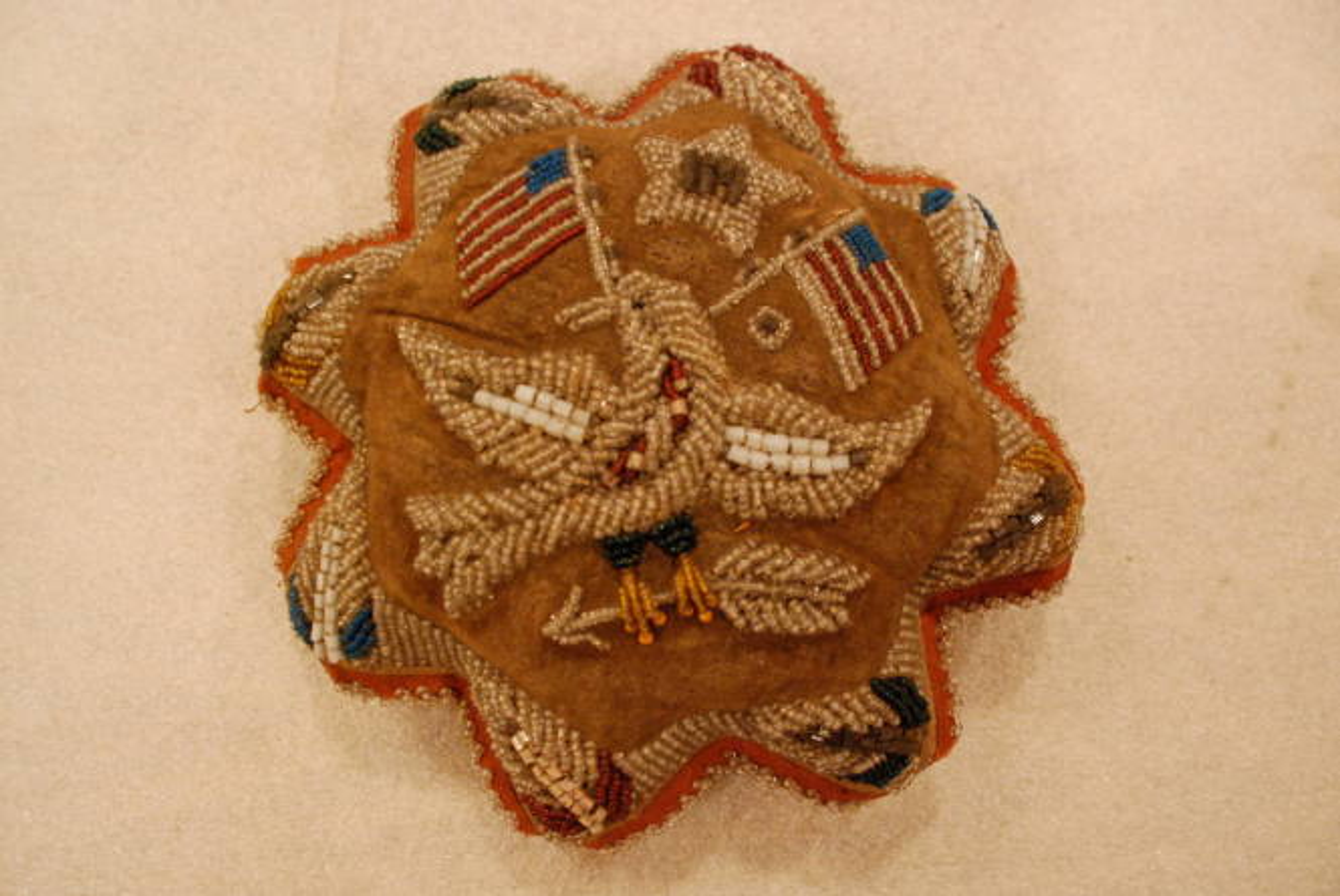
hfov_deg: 67.3
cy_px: 448
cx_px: 670
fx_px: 1006
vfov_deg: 48.0
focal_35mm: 27
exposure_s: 1/30
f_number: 3.5
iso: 1600
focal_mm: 18
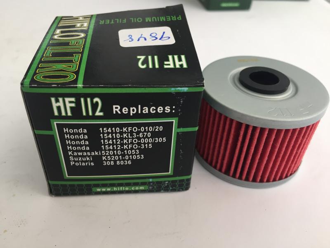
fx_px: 276
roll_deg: -5.4
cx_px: 165
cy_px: 124
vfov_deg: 48.2
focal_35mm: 29
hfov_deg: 61.7
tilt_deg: -38.0
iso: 40
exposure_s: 1/40
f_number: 2.2
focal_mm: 4.15
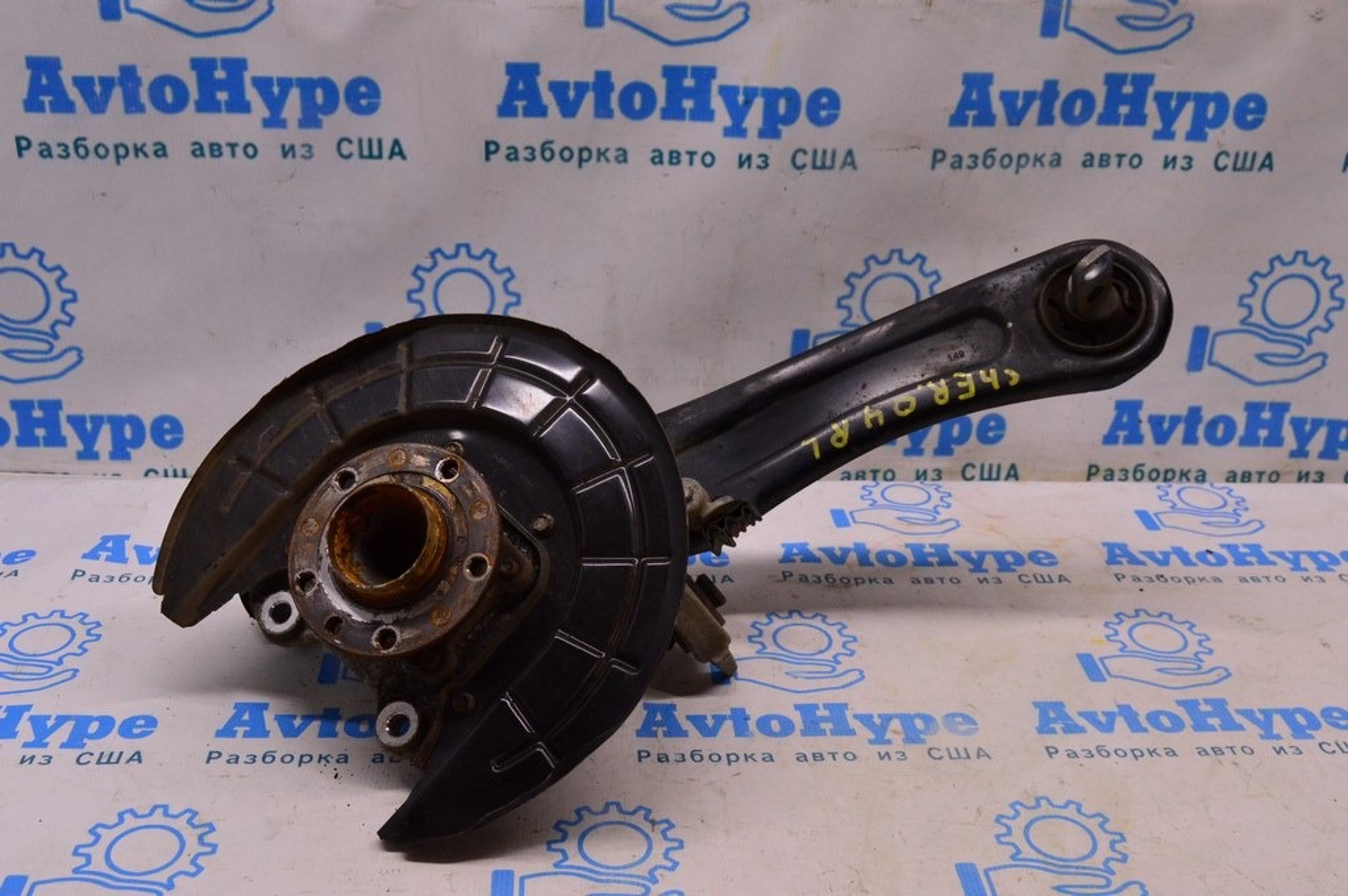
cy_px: 448
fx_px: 1515
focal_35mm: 40
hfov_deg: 48.0
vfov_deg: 33.0
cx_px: 674
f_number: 8
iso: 1600
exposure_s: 1/125
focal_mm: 27
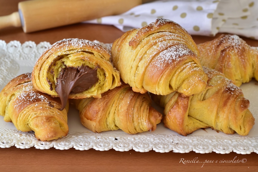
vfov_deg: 18.2
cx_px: 129
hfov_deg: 27.0
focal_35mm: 75
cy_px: 86
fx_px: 537
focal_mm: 50
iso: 800
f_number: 7.1
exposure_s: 1/13
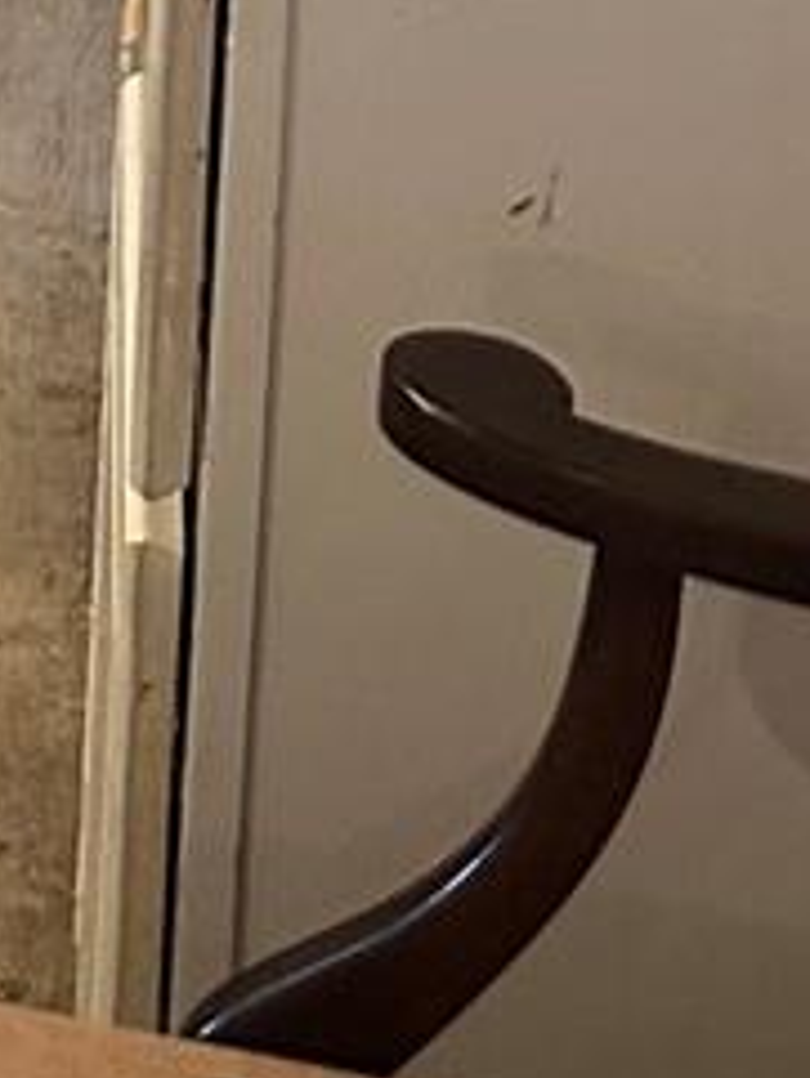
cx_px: -1539
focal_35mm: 153
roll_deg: -1.9
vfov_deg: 11.4
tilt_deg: -6.2
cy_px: -1185
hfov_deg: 8.3
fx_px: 4769
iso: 320
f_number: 1.78
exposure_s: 1/60
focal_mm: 6.86
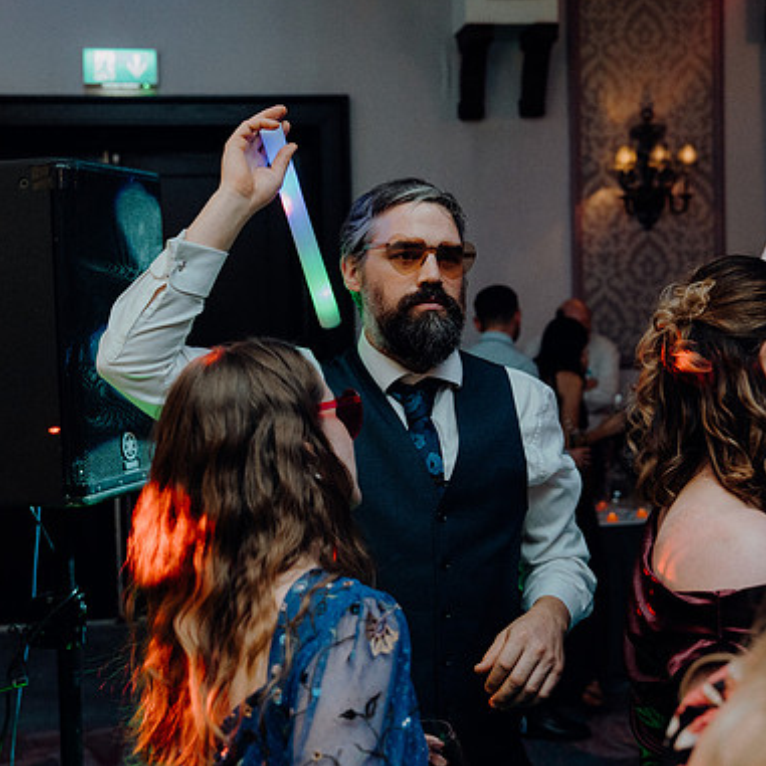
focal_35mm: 53
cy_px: 379
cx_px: 386
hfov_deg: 32.2
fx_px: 1327
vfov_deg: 32.2
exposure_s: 1/160
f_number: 3.5
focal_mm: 41
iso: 2500
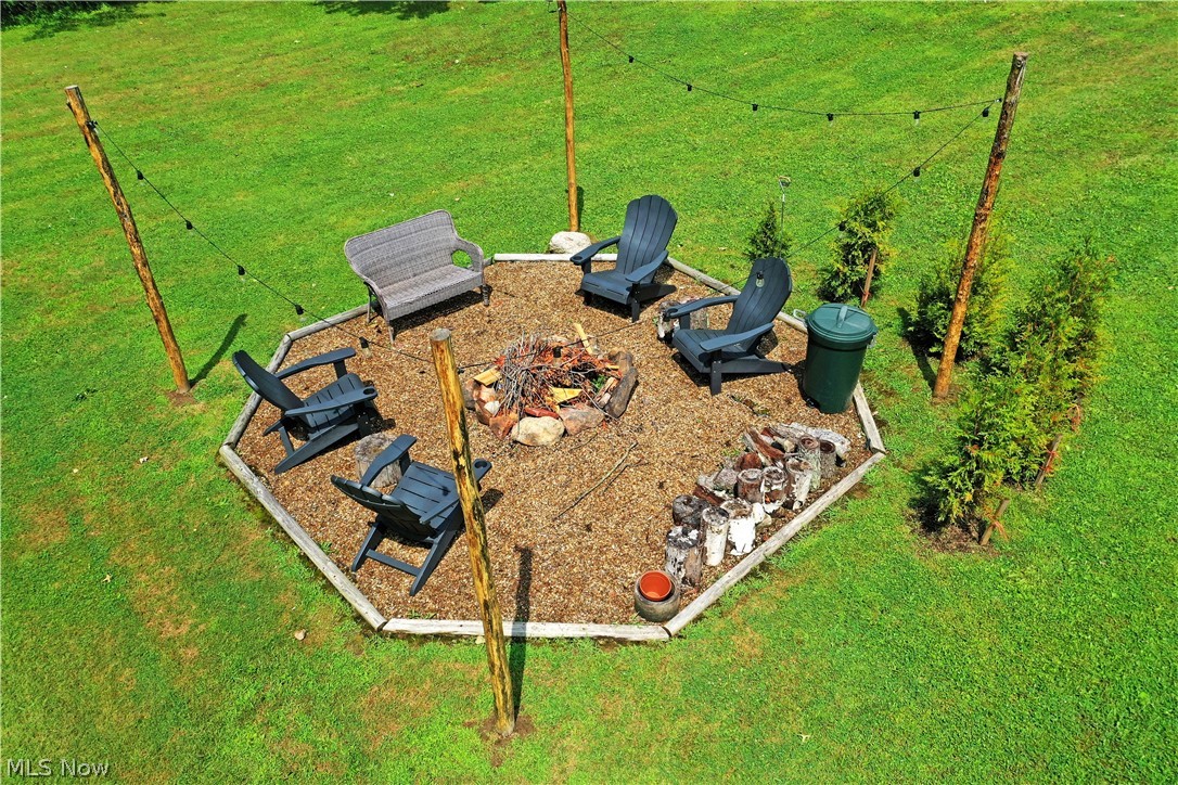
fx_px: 916
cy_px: 392
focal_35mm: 28
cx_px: 589
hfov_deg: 65.5
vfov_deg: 46.4
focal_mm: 10.26
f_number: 6.3
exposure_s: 1/640
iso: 100
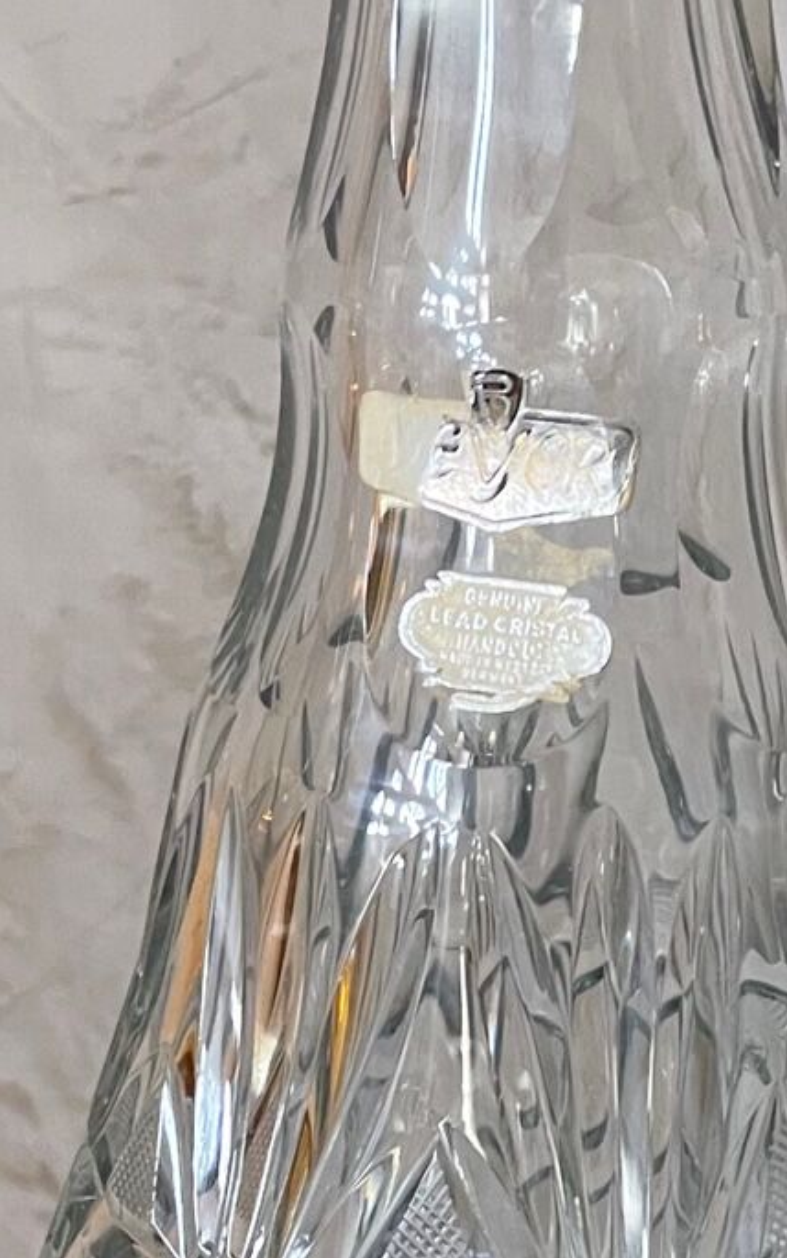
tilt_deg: -21.9
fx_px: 2779
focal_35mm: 81
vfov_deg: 25.1
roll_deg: +0.5
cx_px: 708
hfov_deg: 15.9
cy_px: 996
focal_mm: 4.2
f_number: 1.6
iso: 320
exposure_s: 1/50
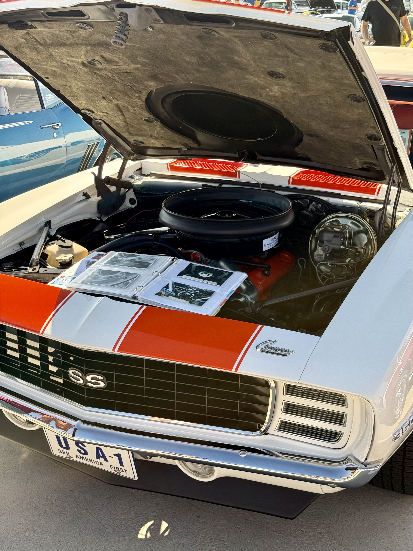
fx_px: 764
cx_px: 206
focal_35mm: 48
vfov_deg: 39.7
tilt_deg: -20.4
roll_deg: -0.6
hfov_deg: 30.3
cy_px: 276
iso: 64
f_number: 1.78
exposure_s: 1/545
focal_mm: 6.76
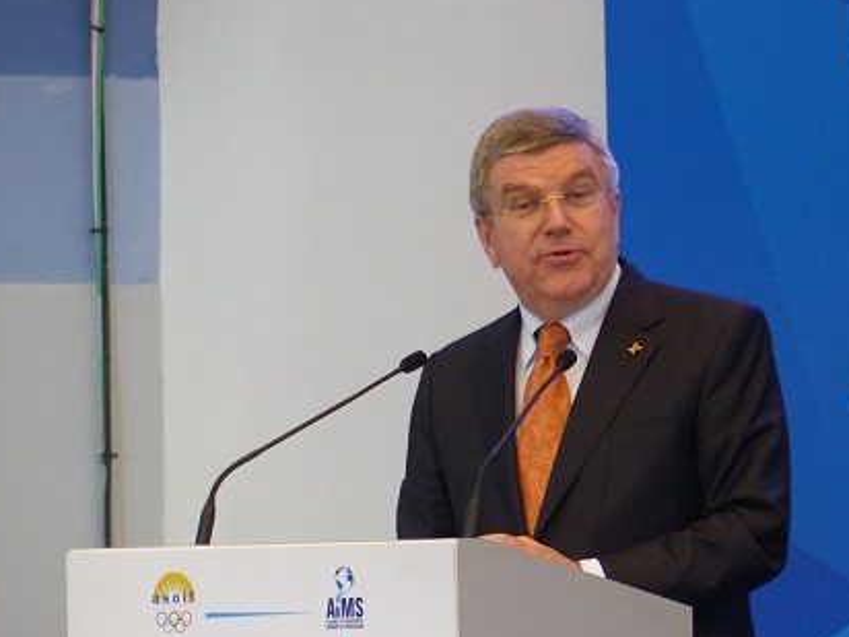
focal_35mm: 780
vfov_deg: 1.9
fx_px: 19130
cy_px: 385
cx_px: 525
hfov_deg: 2.5
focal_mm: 96.3
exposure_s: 1/40
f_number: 2.8
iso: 400
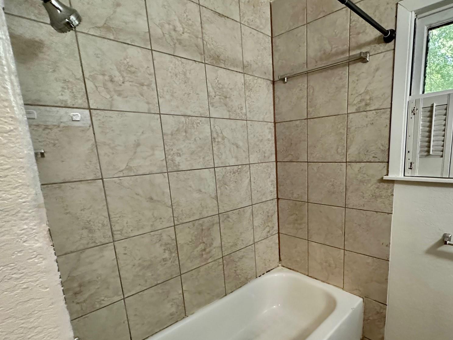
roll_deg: +3.0
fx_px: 249
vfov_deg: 68.2
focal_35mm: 19
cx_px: 273
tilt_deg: -11.2
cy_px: 199
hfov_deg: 83.6
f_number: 2.2
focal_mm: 2.22
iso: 640
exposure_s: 1/60
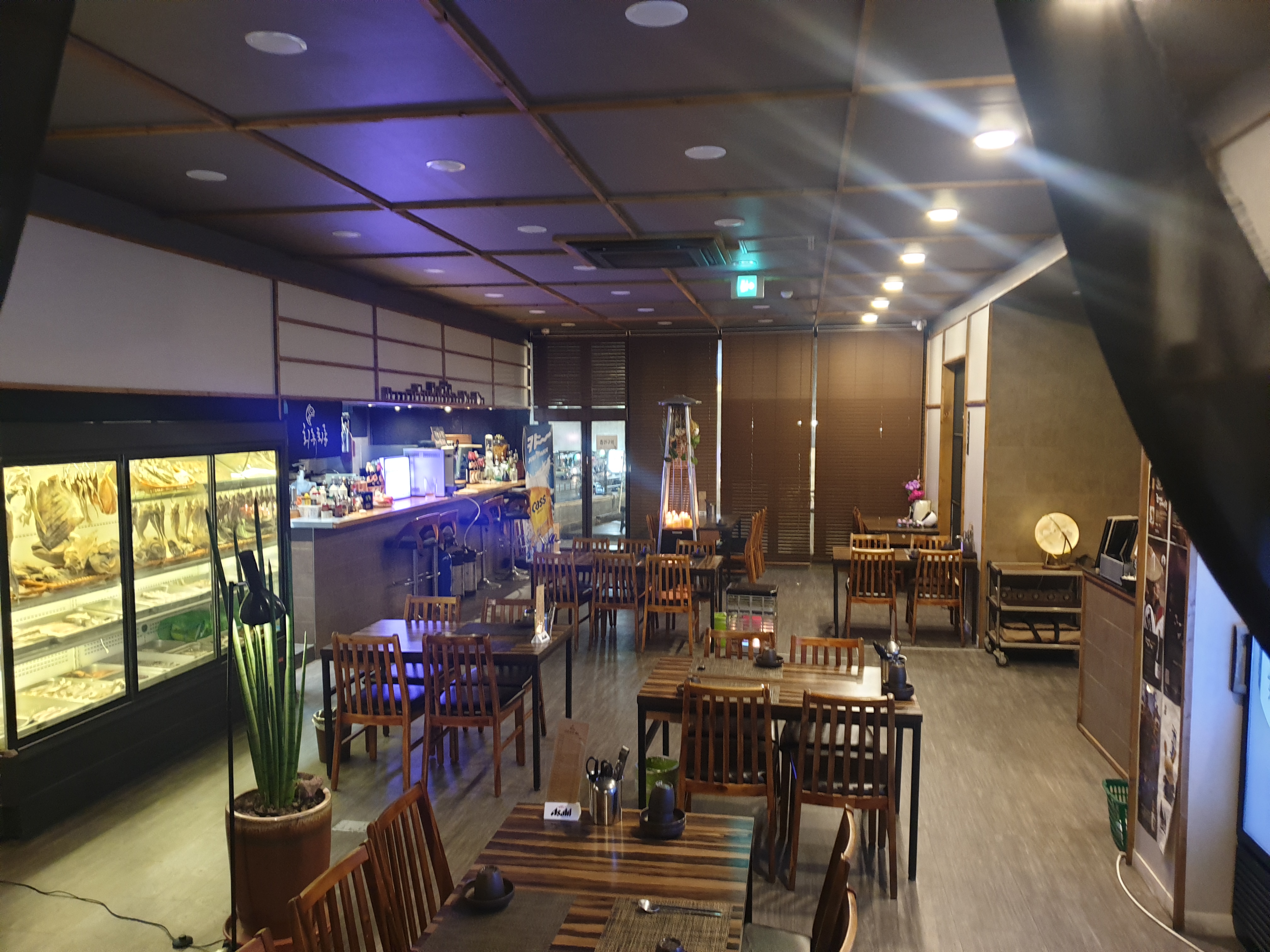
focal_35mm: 26
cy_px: 476
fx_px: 954
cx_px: 635
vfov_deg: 53.1
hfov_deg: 67.3
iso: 320
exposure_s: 1/20
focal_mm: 4.3
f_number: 1.5
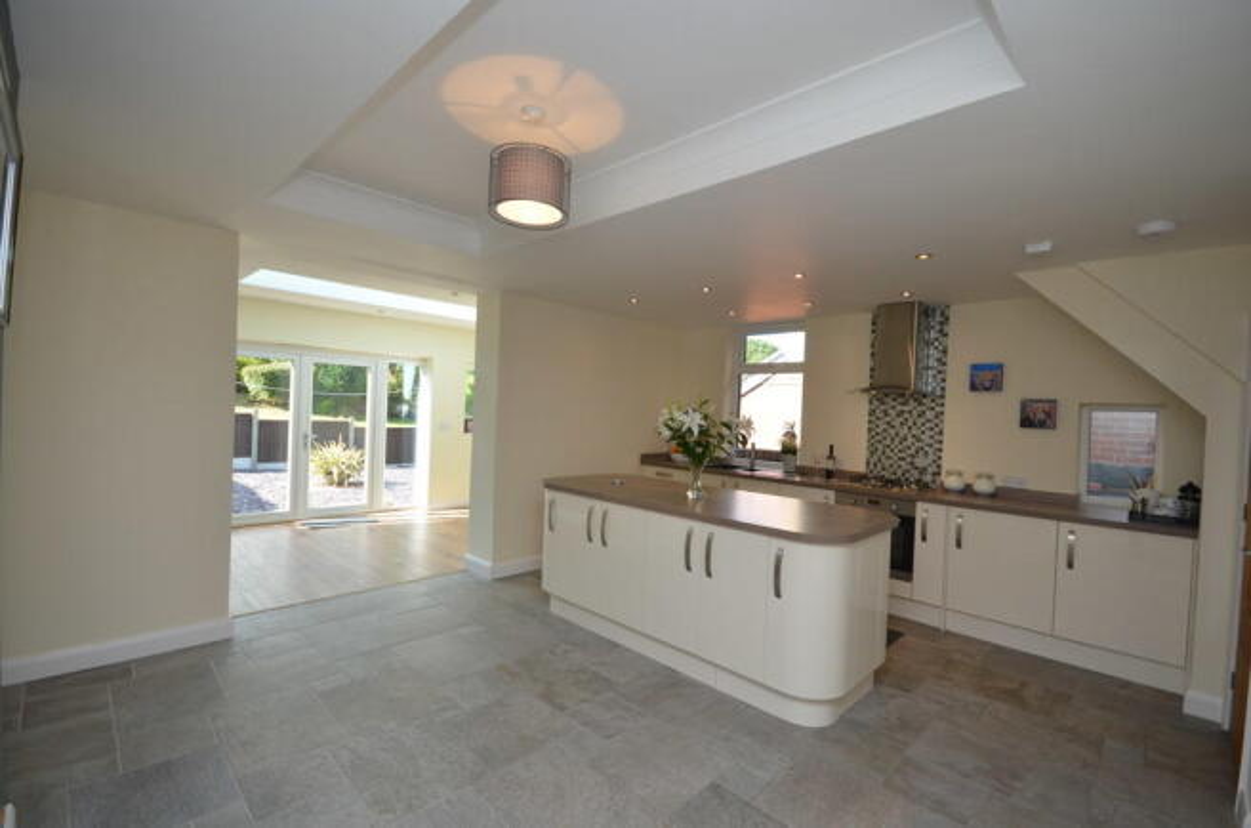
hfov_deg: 100.5
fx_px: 520
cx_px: 626
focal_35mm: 15
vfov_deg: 77.0
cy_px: 414
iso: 400
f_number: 5.6
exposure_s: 1/125
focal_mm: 10
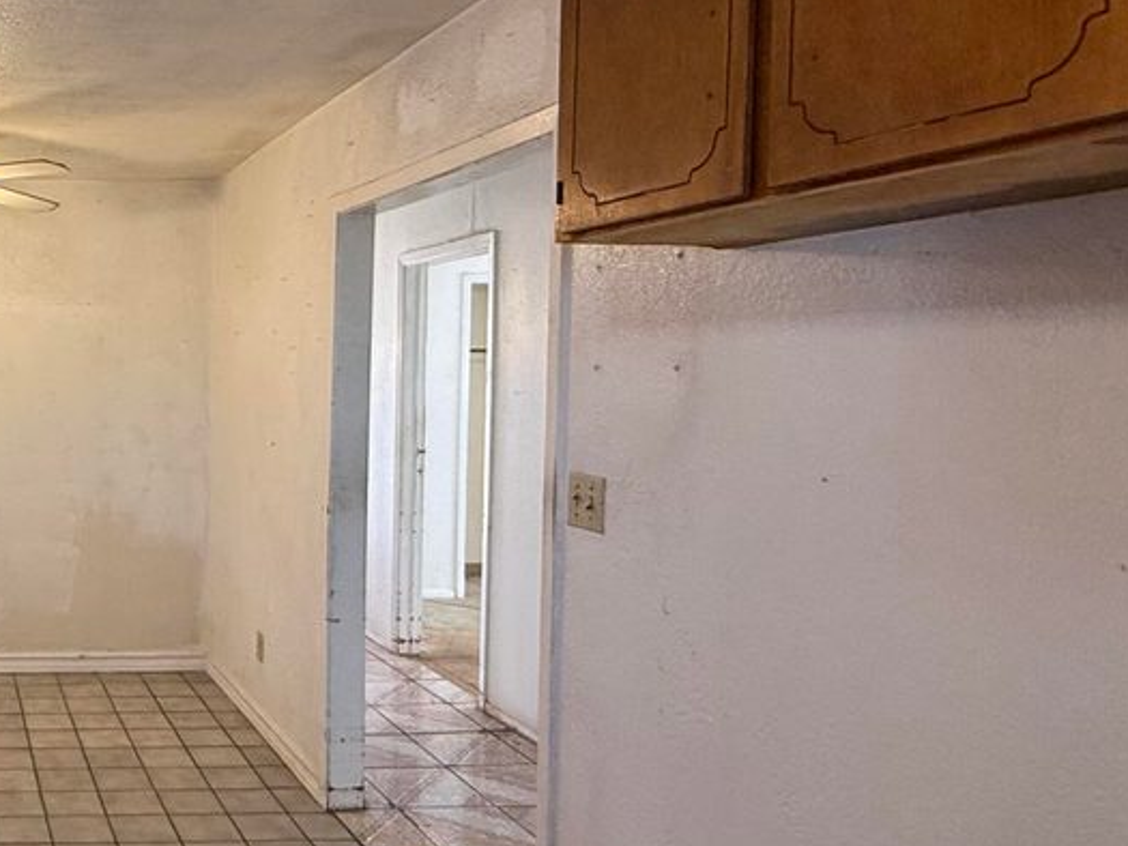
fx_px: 1043
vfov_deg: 44.1
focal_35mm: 32
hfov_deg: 46.9
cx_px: -13
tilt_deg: -1.0
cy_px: 393
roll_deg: -0.5
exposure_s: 1/120
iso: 250
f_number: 2.2
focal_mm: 2.22
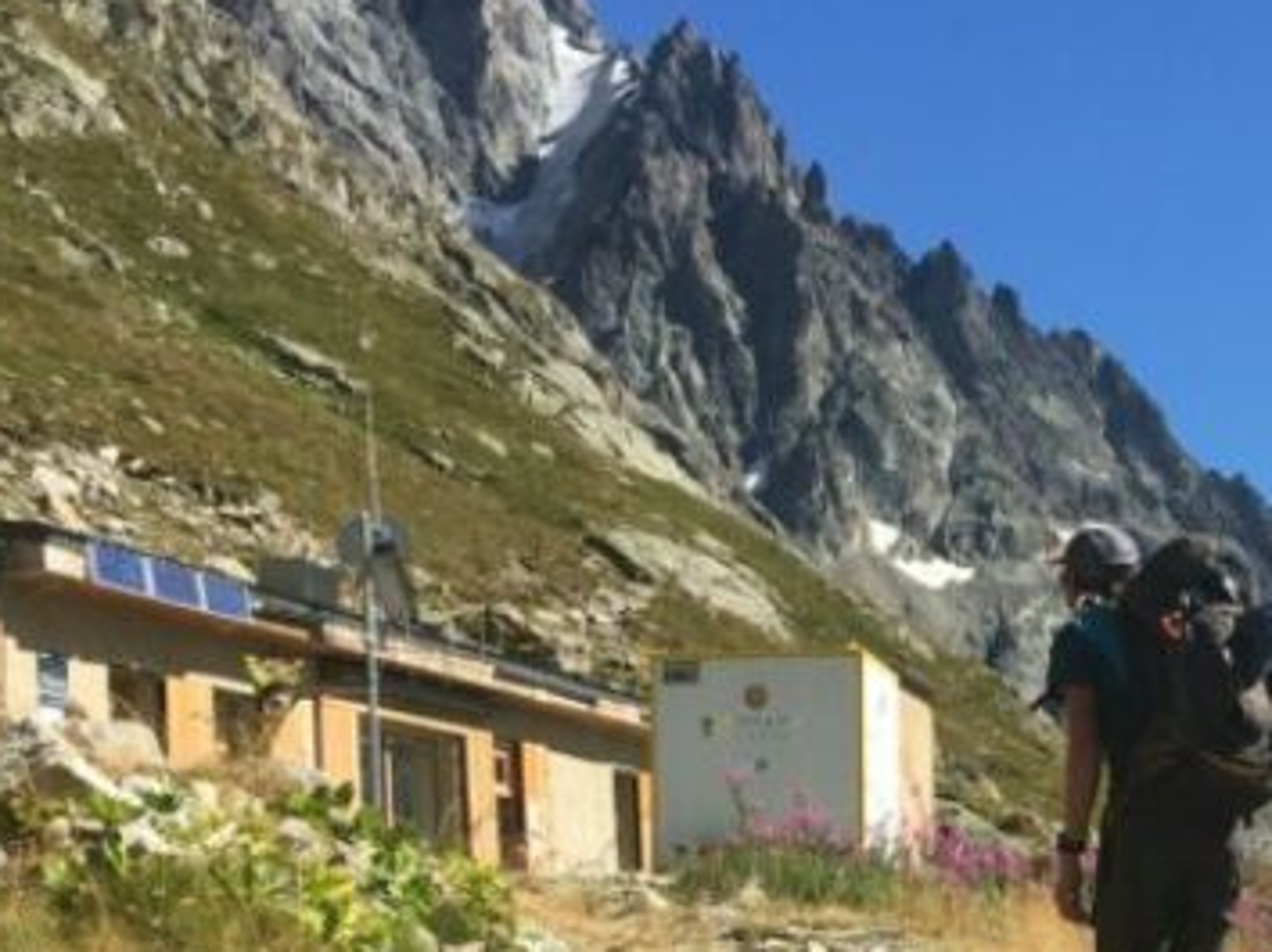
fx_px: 2607
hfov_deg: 26.4
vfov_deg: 20.3
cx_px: 1162
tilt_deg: +1.9
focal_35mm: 71
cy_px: 844
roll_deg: +2.0
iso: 25
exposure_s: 1/1326
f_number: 2.2
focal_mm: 4.15
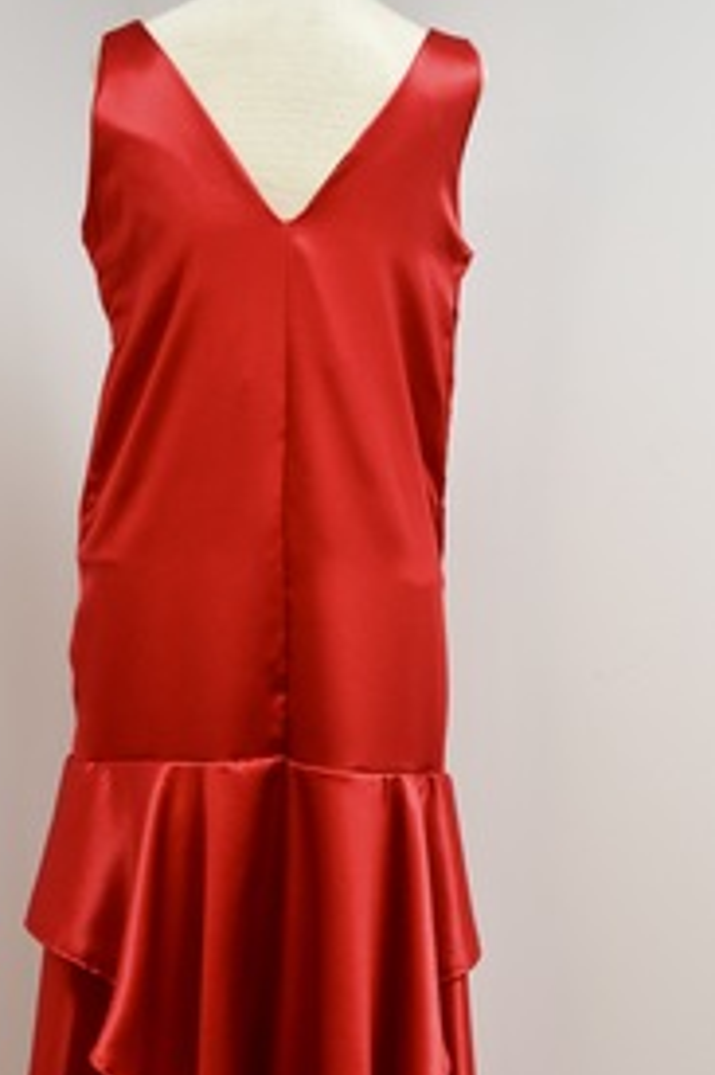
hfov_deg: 22.9
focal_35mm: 59
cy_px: 731
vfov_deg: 33.6
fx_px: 1760
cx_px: 266
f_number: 5
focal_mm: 24
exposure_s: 1/60
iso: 640
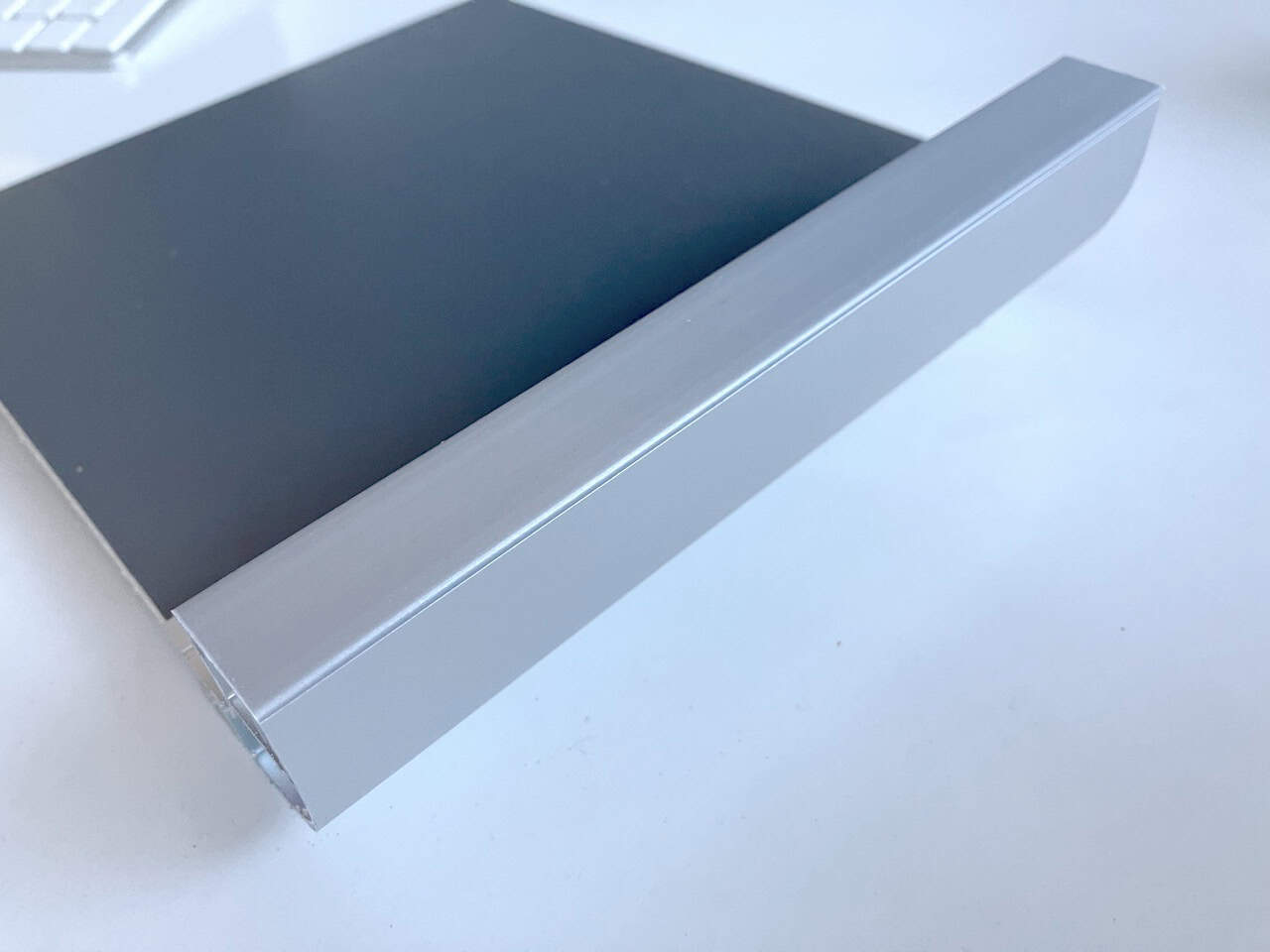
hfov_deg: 63.4
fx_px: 1027
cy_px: 476
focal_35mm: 28
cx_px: 635
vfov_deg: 49.7
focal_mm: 4
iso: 125
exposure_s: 1/60
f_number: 1.8
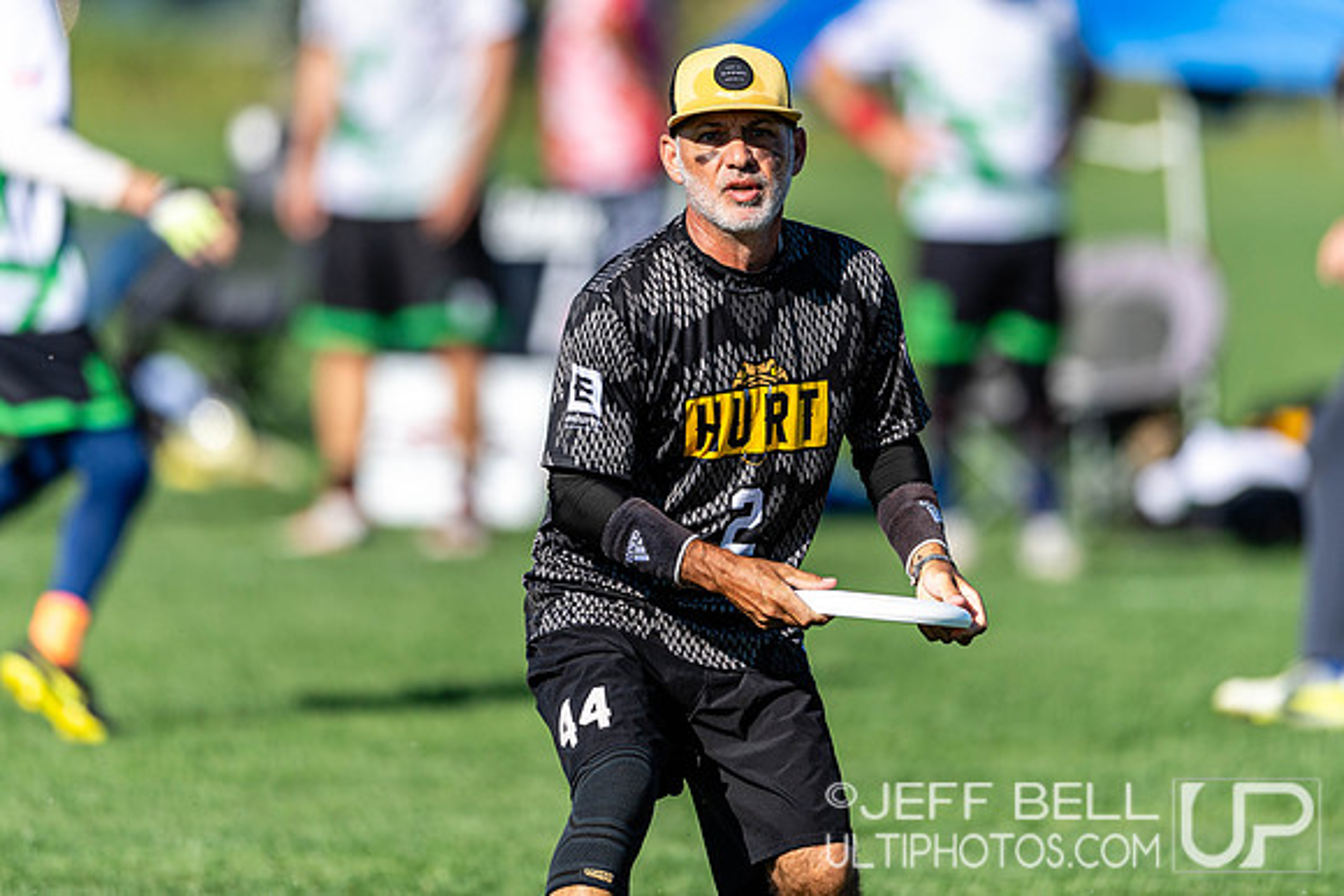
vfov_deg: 2.5
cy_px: 289
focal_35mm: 542
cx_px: 672
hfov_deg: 3.8
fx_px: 20242
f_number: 2.8
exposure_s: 1/2000
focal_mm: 400
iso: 100
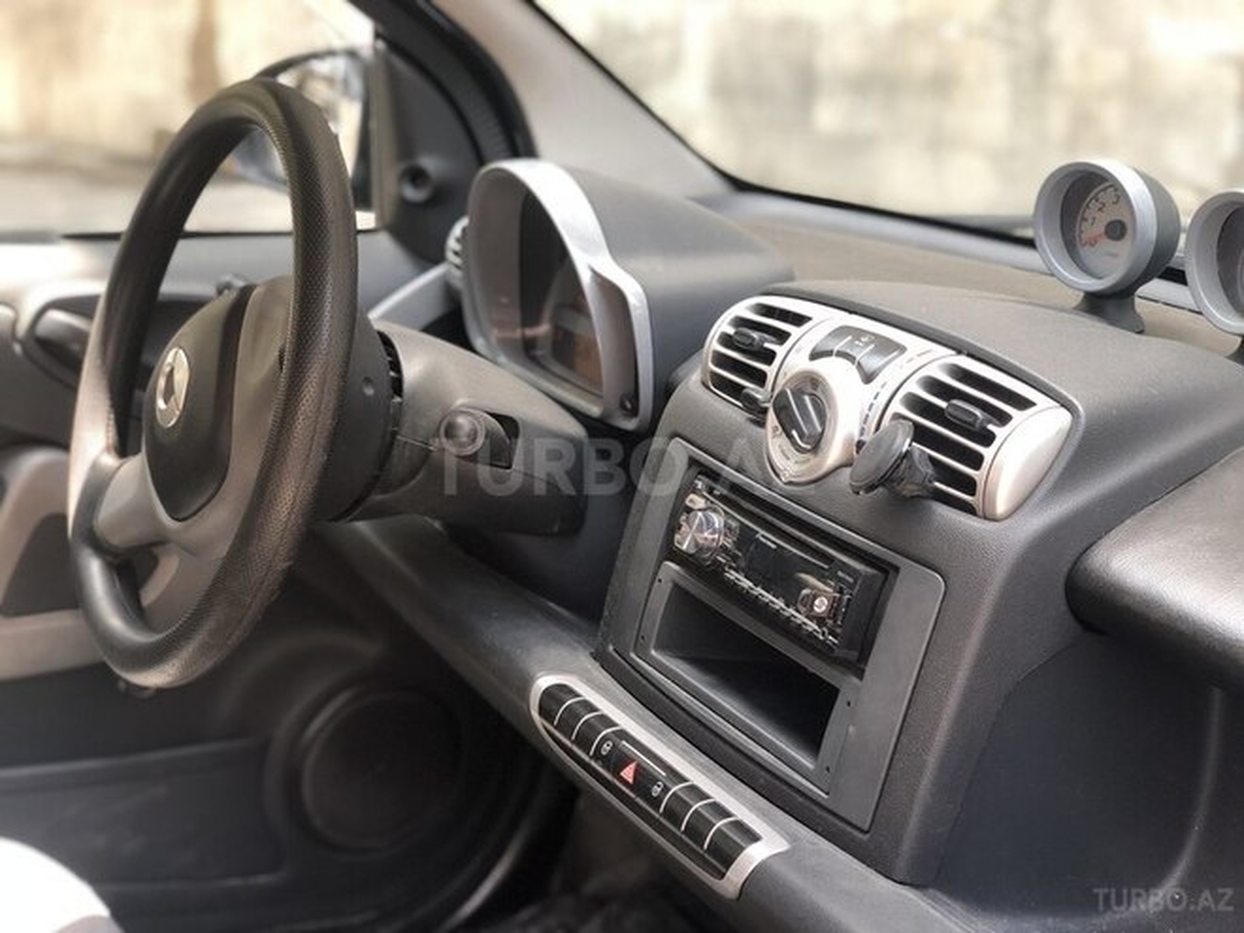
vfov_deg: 28.0
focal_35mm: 52
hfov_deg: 36.8
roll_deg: -0.8
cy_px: 466
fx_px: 1869
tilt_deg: -20.0
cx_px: 622
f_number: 2.4
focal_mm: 6
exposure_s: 1/60
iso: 64
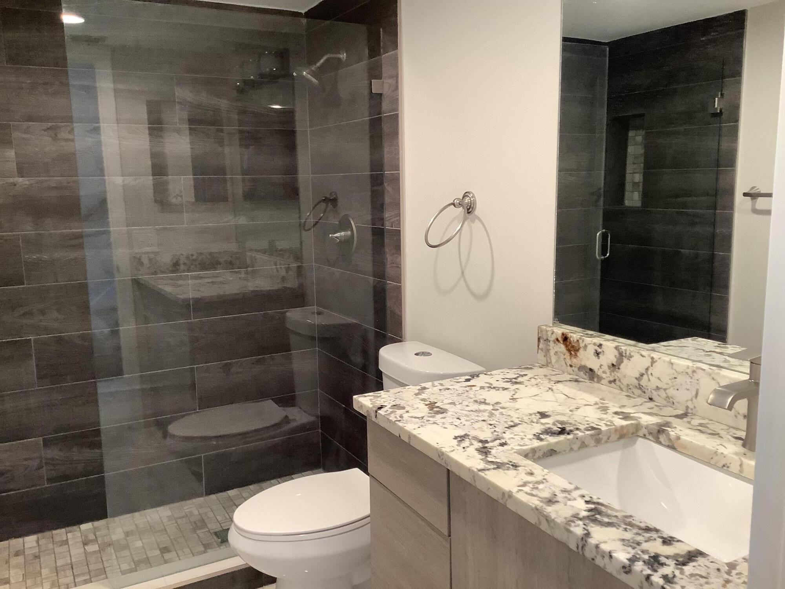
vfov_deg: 45.4
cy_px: 294
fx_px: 703
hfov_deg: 58.4
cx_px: 392
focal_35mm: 31
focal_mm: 3.3
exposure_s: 1/60
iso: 250
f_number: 2.4
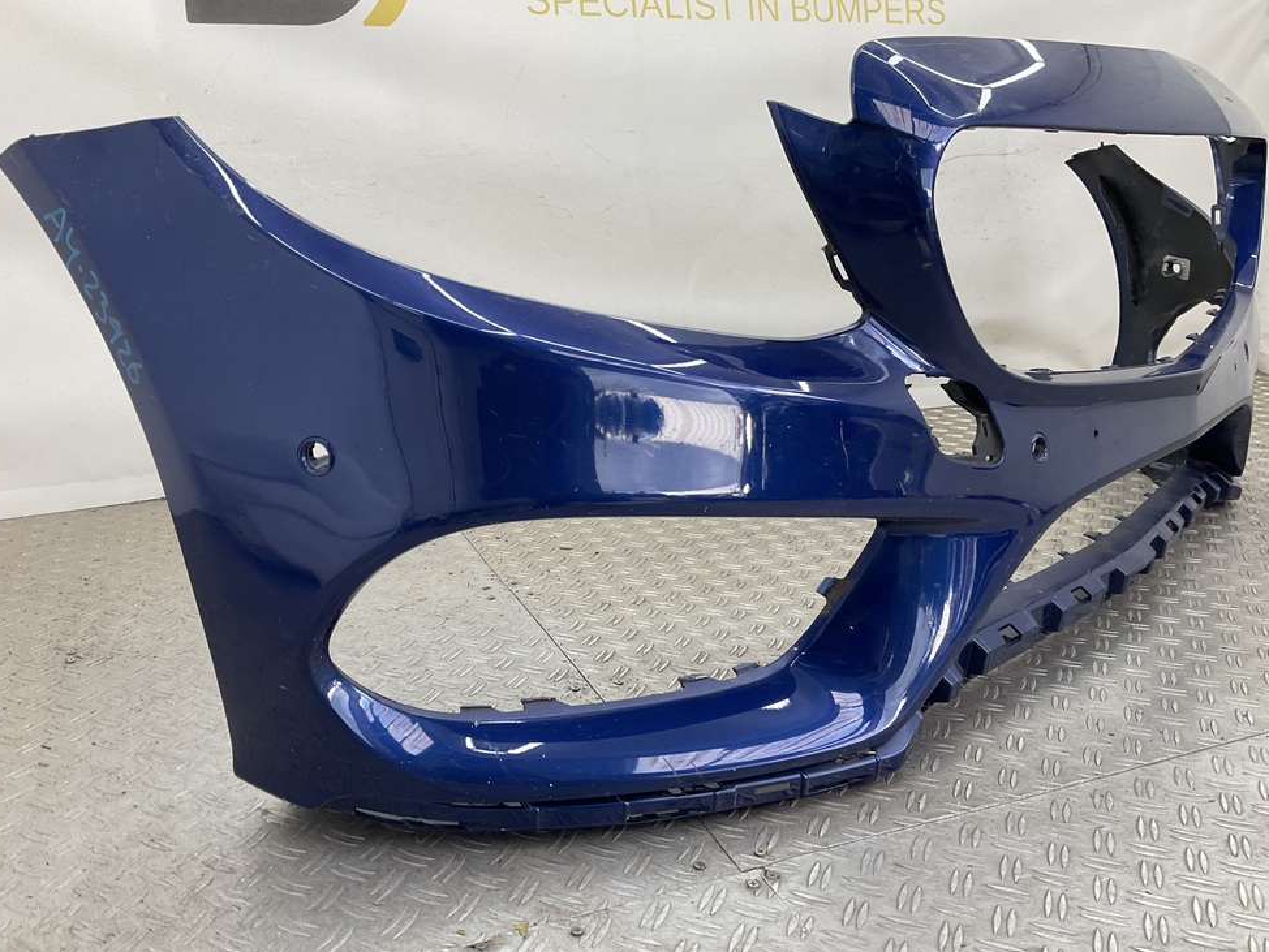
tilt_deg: -15.1
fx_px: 1100
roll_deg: -0.5
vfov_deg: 46.8
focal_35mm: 30
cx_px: 623
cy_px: 471
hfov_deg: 59.9
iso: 32
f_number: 1.8
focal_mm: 3
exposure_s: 1/120
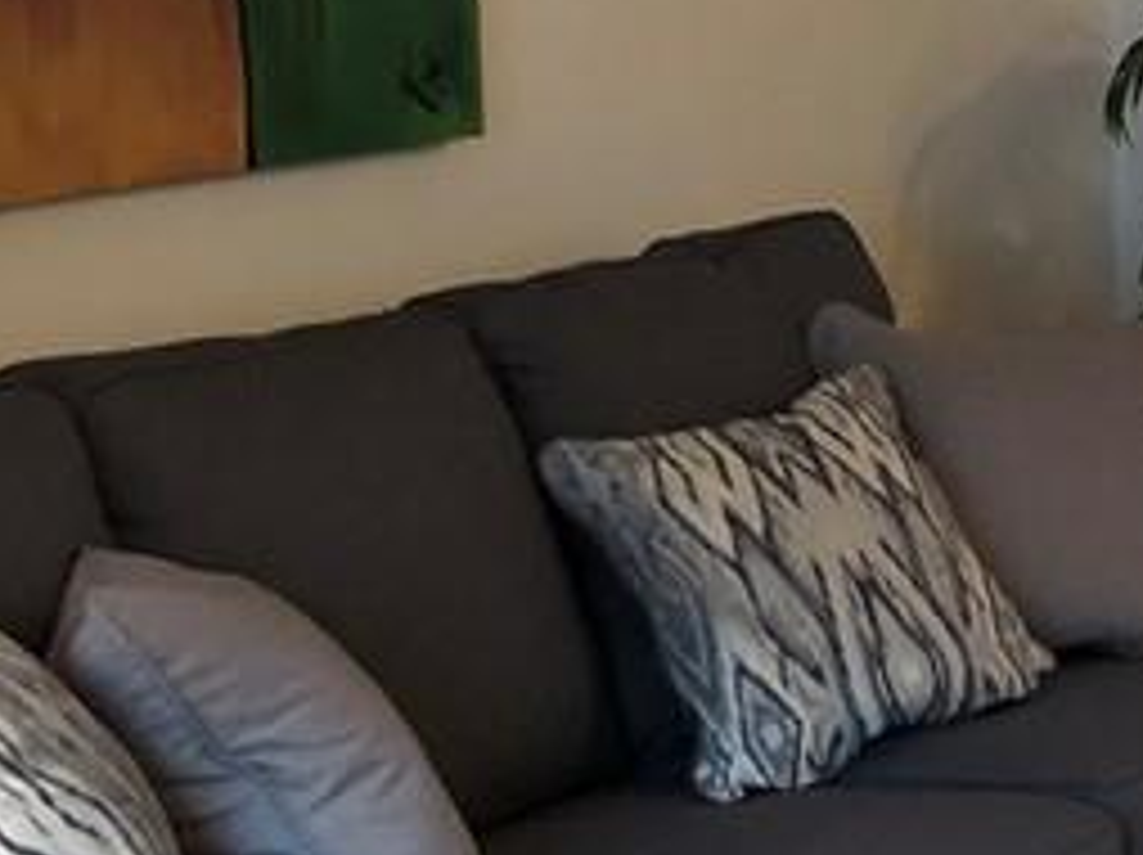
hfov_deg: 17.1
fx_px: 3728
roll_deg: +1.2
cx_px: 1138
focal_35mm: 113
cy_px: 400
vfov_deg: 13.1
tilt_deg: -8.0
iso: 100
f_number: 1.8
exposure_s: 1/5
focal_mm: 3.99
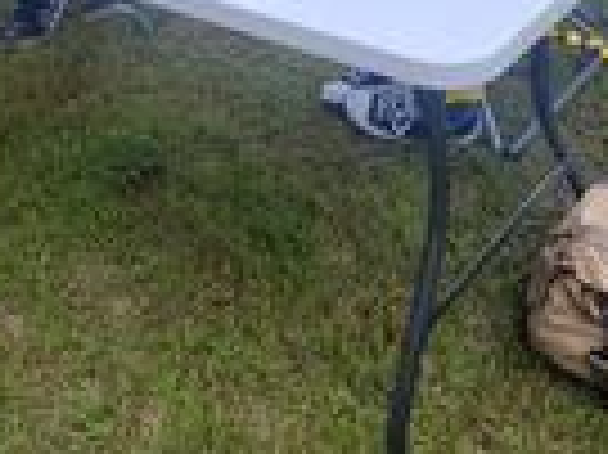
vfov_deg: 18.6
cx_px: 194
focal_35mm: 71
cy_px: -198
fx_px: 1246
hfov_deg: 27.2
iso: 100
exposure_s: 1/120
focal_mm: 6.7
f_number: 1.8
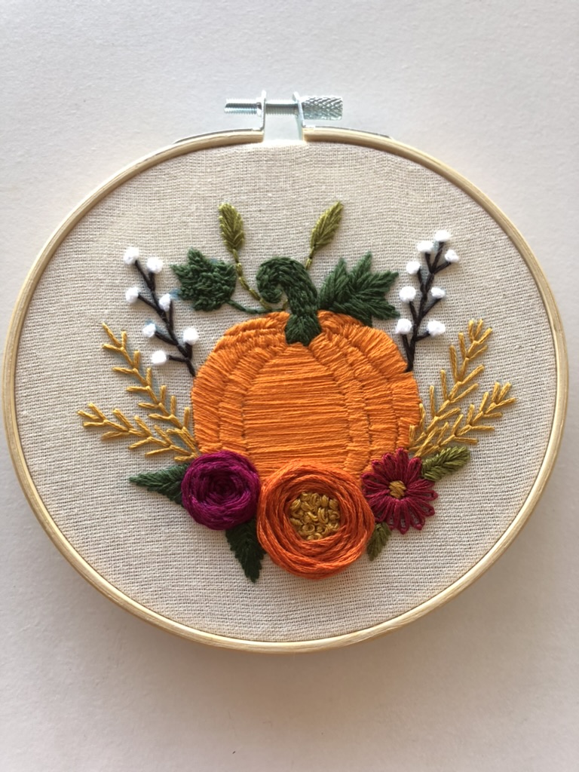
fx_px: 624
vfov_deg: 63.4
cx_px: 290
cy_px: 386
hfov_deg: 49.7
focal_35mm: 28
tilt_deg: -81.5
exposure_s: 1/20
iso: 40
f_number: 1.8
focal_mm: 3.99
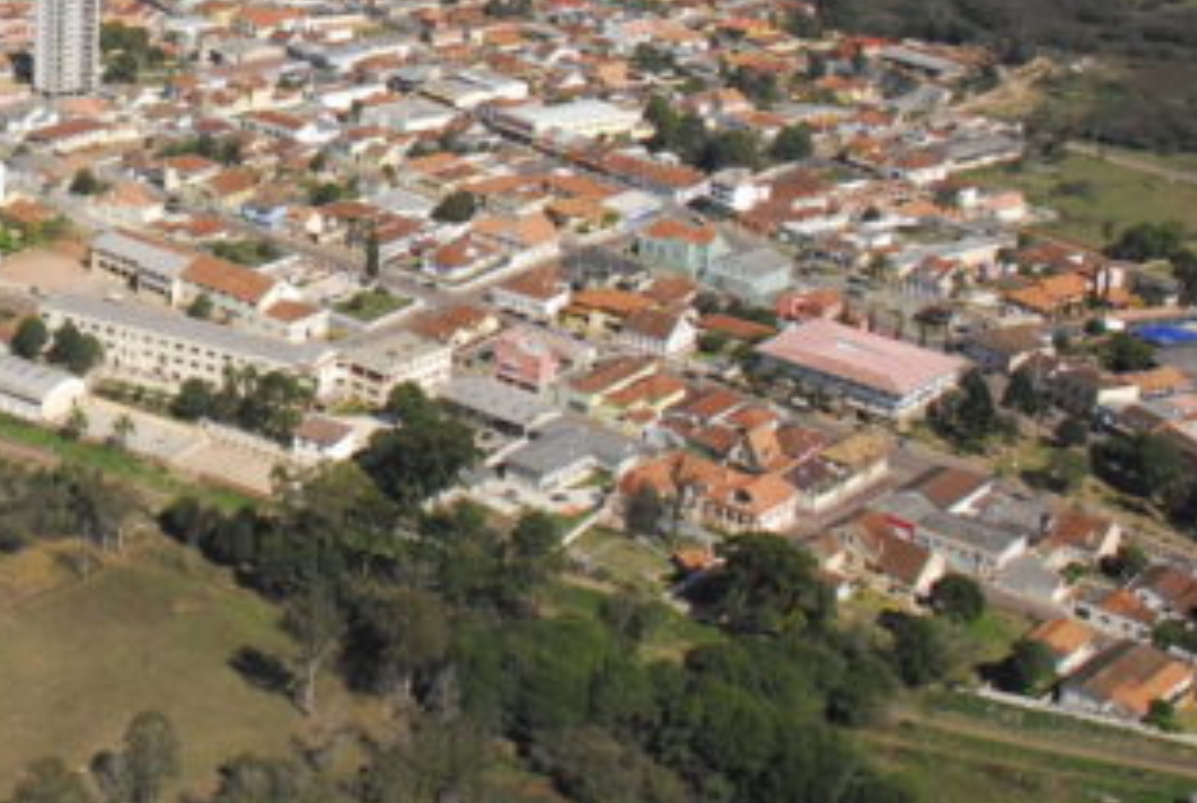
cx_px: -96
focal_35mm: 60
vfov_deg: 22.2
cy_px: 73
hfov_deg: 30.2
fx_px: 1999
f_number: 8
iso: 400
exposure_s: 1/1000
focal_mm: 18
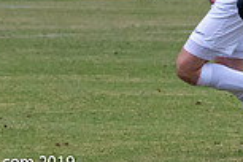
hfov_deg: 1.4
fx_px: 10266
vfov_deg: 0.9
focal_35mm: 1521
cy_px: 146
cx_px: 365
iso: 2500
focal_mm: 190
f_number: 5.6
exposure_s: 1/1000
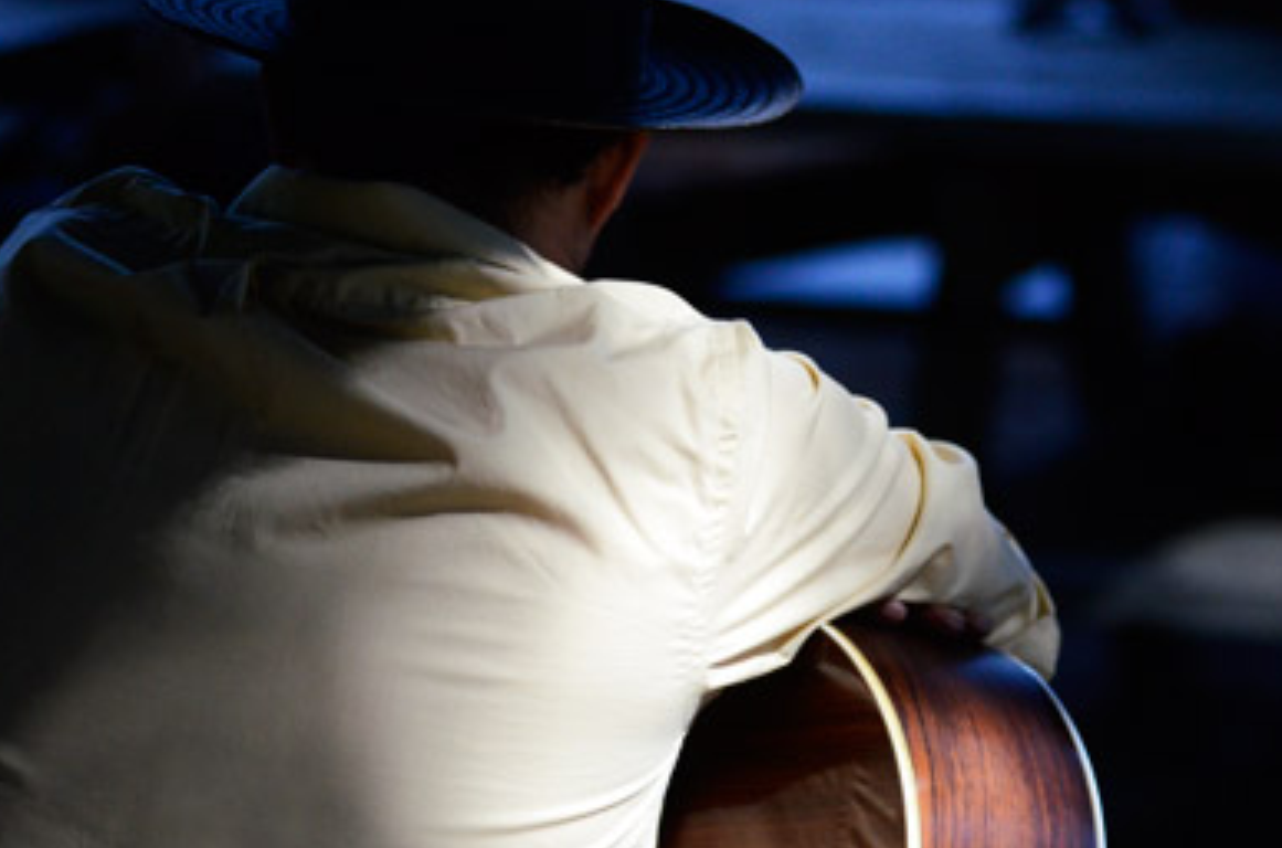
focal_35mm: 217
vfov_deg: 6.3
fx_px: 7709
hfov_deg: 9.5
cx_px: 593
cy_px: 479
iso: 2500
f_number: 2.8
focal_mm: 112
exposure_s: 1/8000
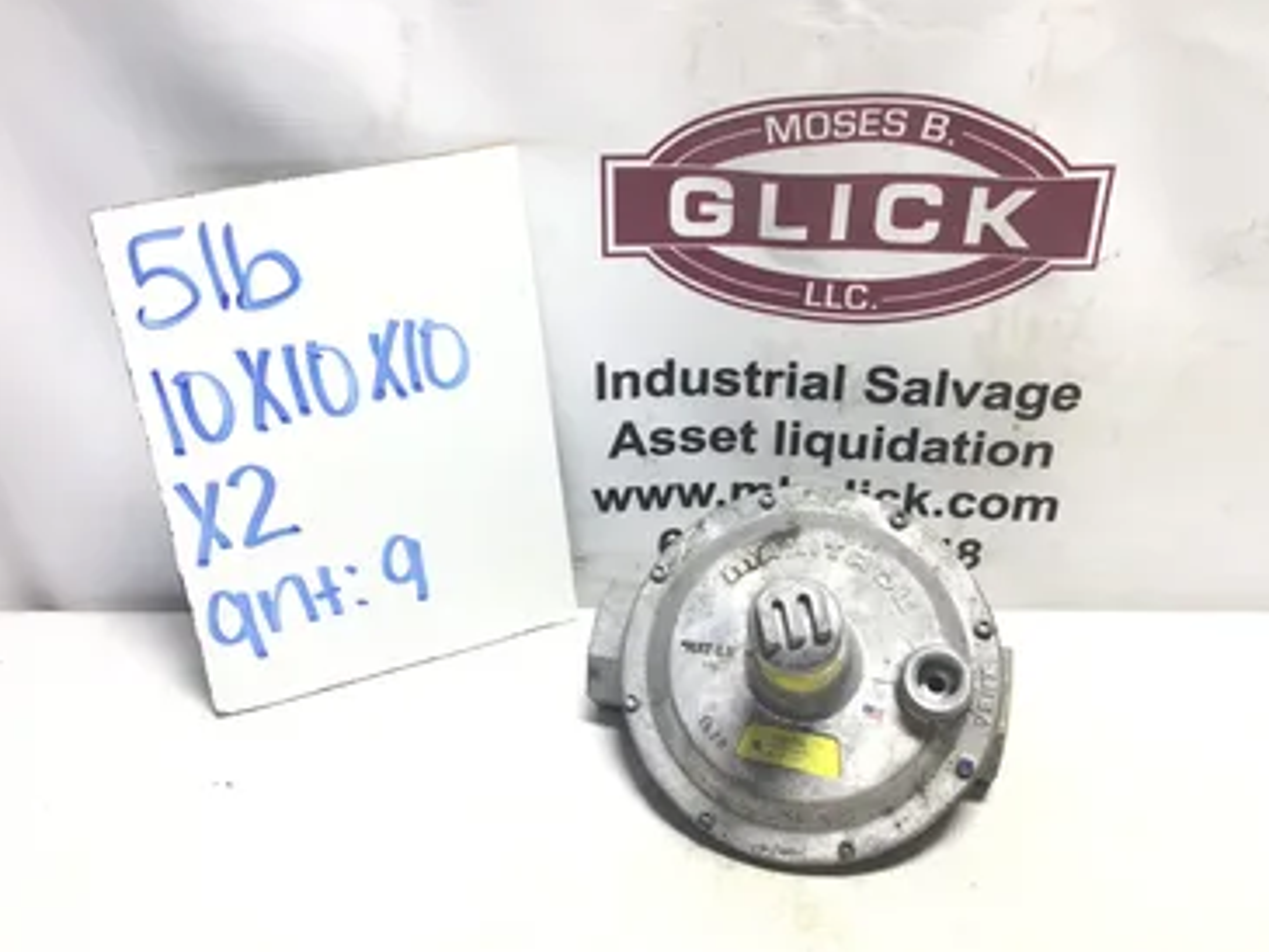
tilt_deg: -33.1
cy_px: 483
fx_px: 1247
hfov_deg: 53.9
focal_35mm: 34
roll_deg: -2.4
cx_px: 674
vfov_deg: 41.8
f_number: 2.4
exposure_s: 1/120
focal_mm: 3.3
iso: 32
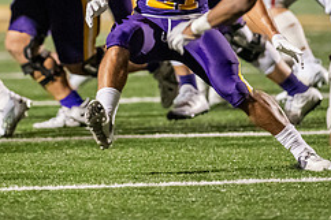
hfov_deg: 2.9
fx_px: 6615
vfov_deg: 1.9
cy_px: -33
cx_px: 66
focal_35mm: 720
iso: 6400
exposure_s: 1/800
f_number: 2.8
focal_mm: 300
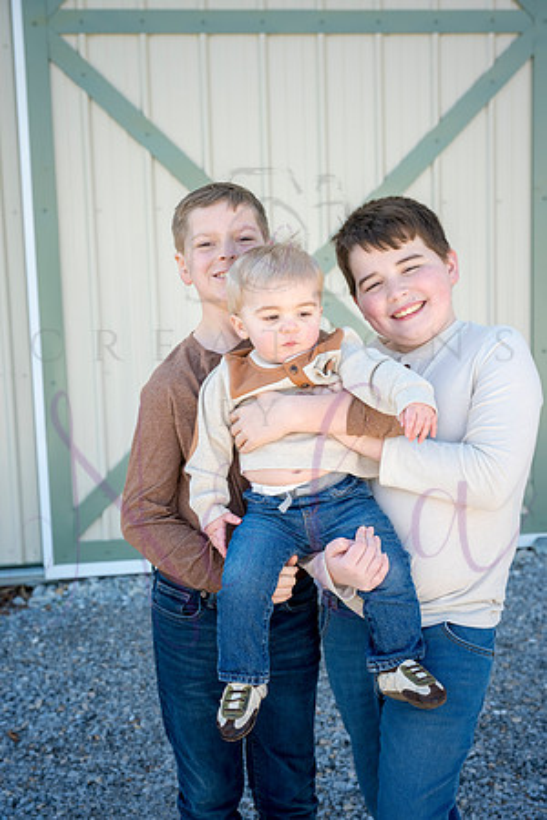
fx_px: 1162
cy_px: 410
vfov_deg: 38.9
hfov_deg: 26.5
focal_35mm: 51
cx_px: 274
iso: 400
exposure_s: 1/640
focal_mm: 51
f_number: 5
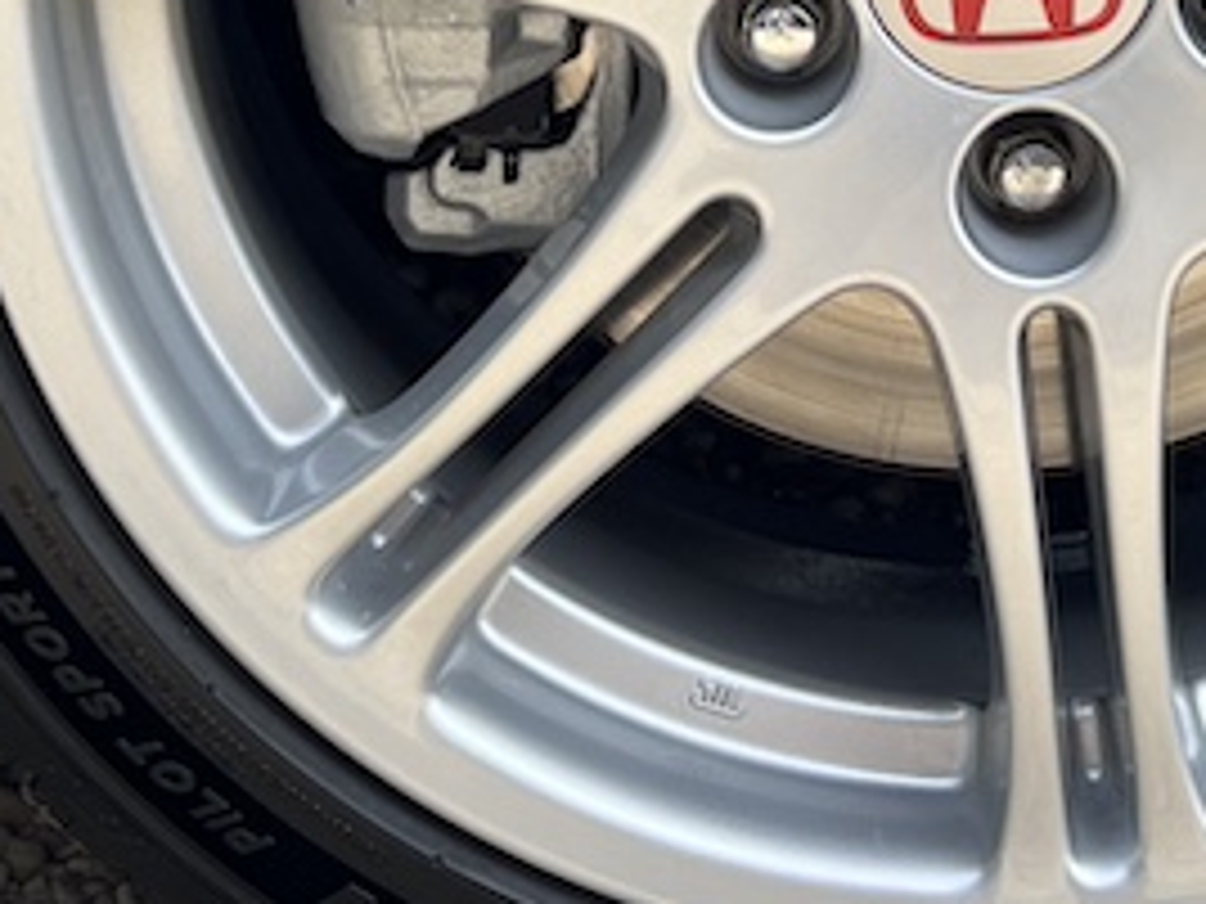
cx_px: 900
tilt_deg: -10.4
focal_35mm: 97
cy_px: -279
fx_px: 3379
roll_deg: +0.9
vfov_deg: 14.6
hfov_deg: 20.1
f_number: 1.5
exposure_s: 1/1183
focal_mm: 5.7
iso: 50
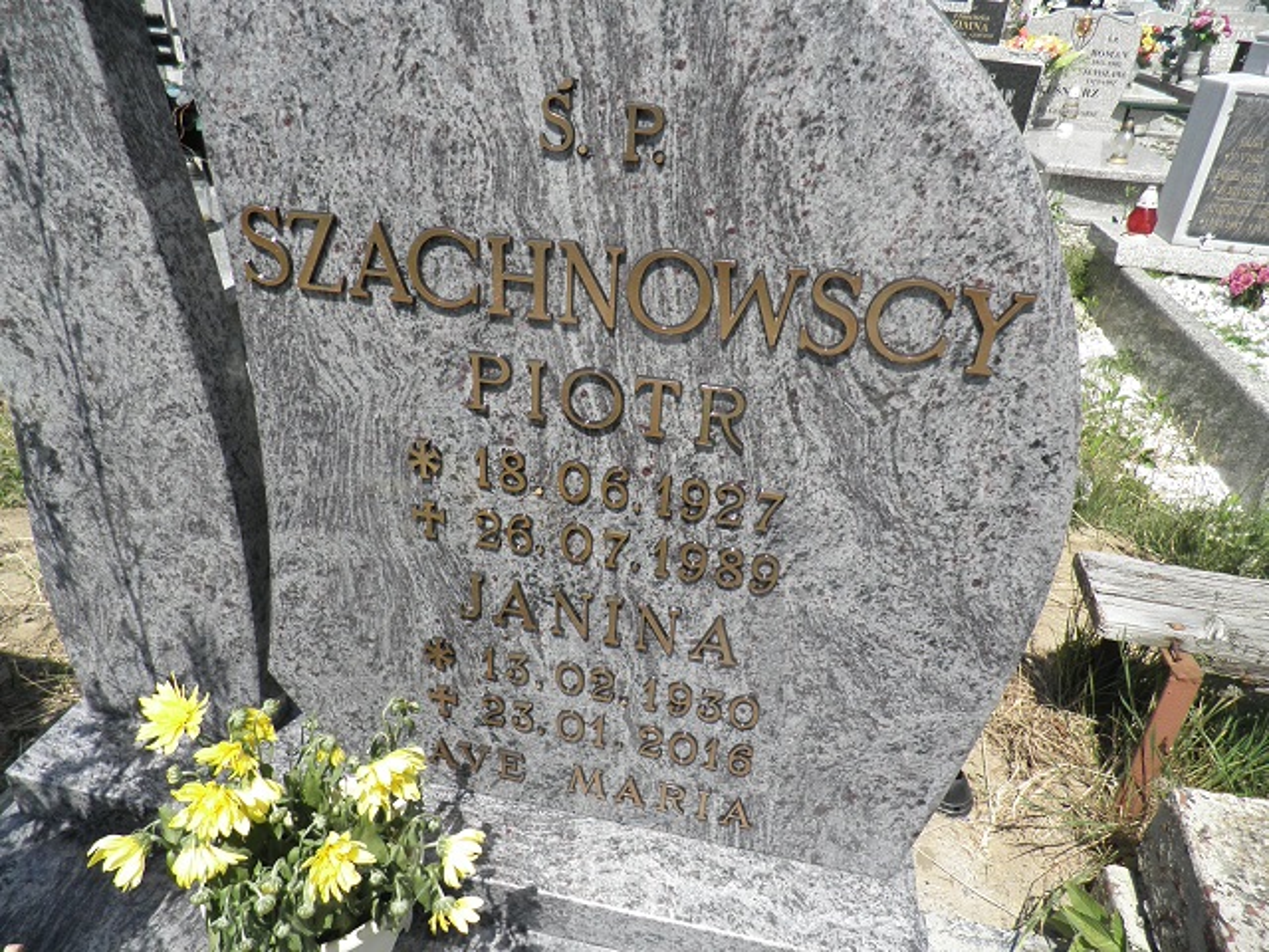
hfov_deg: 71.6
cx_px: 634
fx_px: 880
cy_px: 476
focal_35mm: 24
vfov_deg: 56.8
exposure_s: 1/125
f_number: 8.3
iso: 64
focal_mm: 4.3
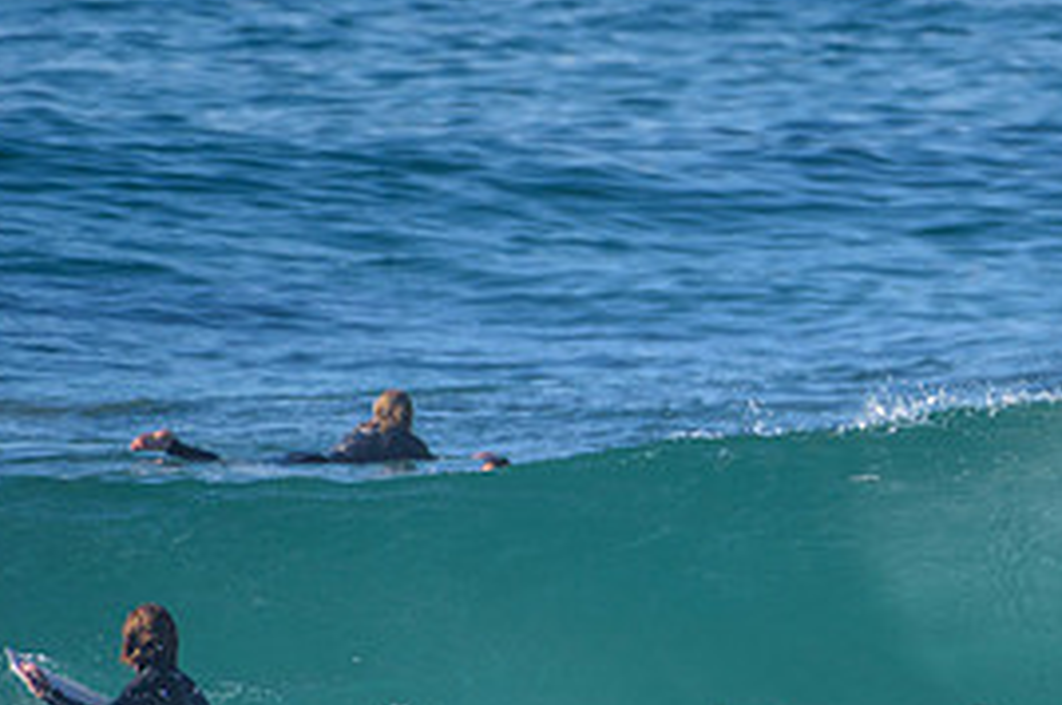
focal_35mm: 1328
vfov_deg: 1.0
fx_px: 39128
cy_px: 648
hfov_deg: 1.6
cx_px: 1381
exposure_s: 1/2000
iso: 220
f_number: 5.6
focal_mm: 500
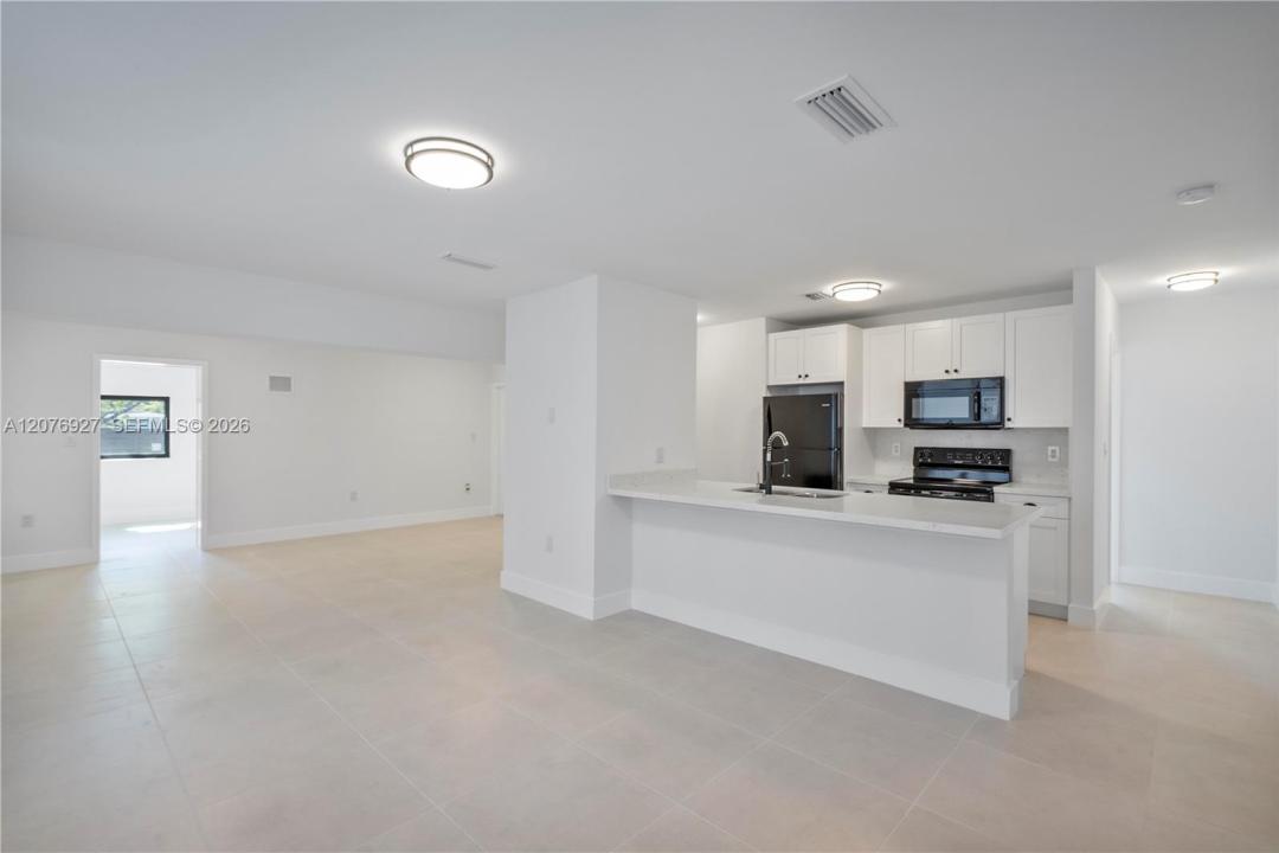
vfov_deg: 73.7
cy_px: 426
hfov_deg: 96.7
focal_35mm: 16
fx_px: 568
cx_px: 640
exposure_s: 1/20
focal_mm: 16
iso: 640
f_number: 10
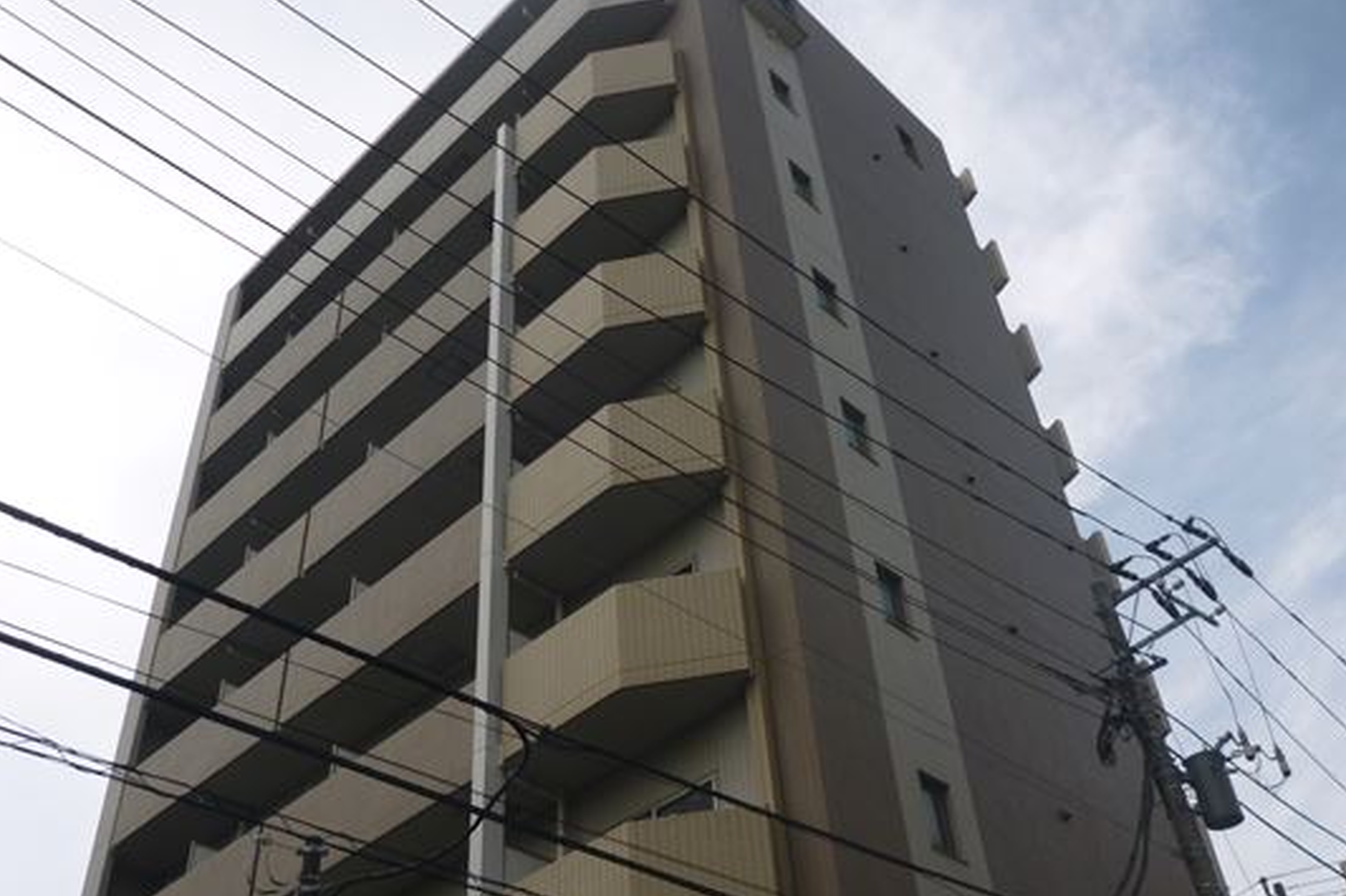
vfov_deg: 37.8
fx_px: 1308
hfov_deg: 54.4
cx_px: 705
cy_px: 457
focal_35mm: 35
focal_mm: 5
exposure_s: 1/80
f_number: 9
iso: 100
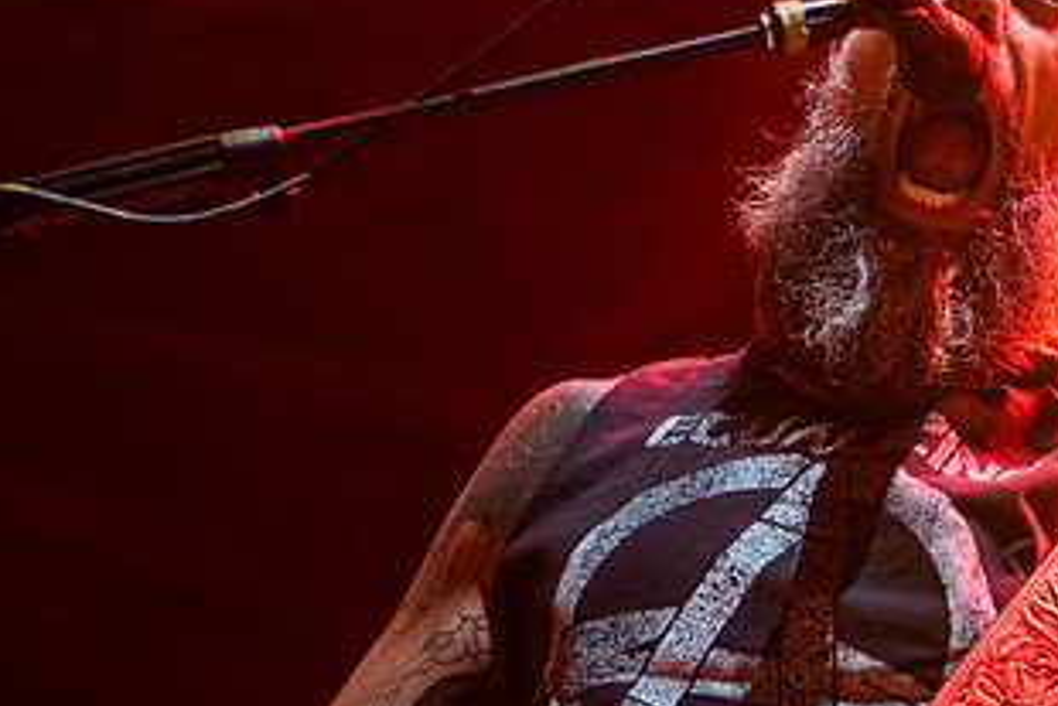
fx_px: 4822
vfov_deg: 8.4
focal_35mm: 164
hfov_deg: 12.5
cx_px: 888
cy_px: 279
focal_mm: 80
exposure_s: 1/400
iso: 3200
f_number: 3.2
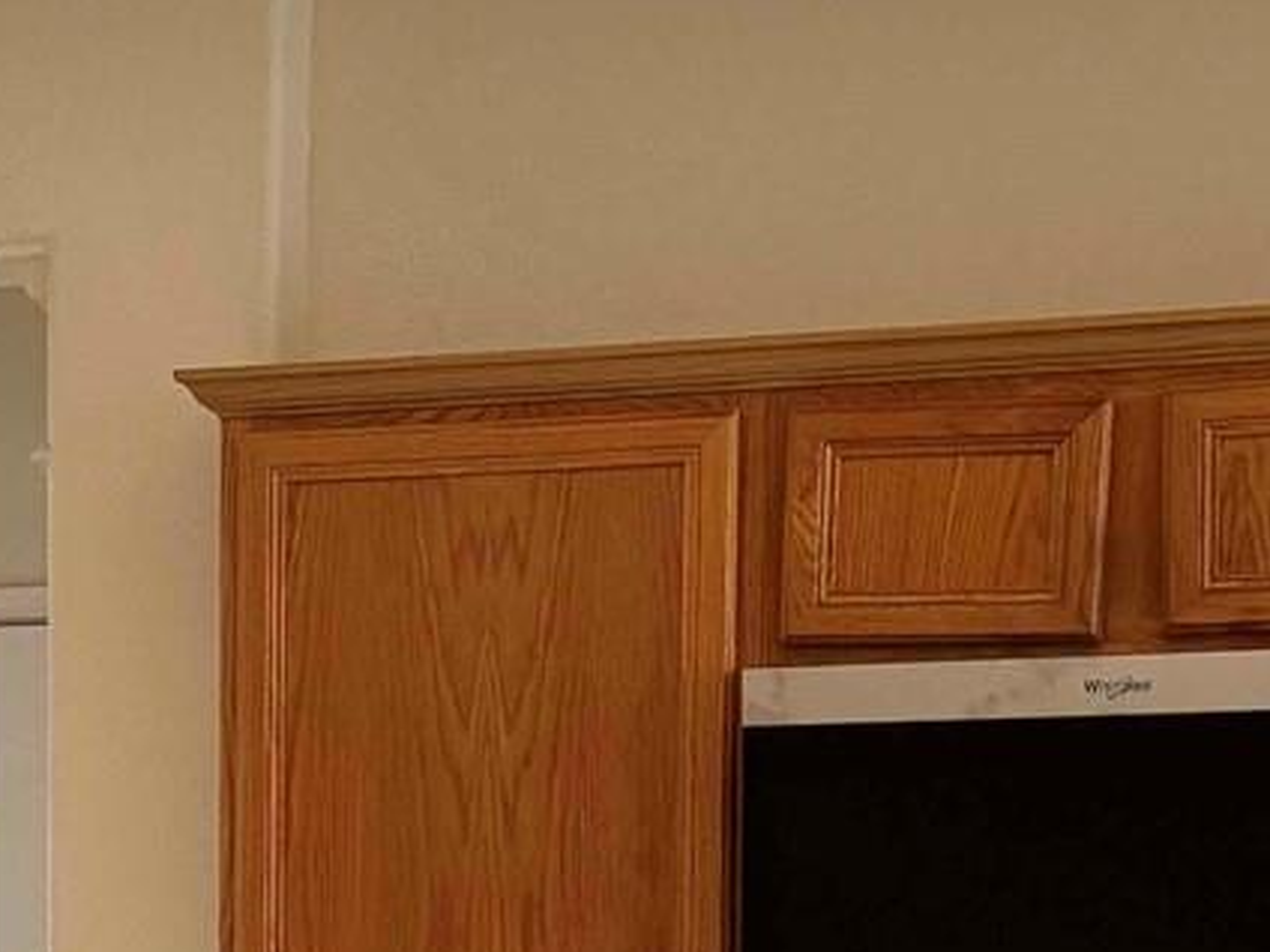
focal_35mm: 116
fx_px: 4256
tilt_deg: -3.0
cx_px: -138
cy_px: 1186
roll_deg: +1.0
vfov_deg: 12.4
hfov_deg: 16.4
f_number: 1.78
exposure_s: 1/60
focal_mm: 6.76
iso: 320
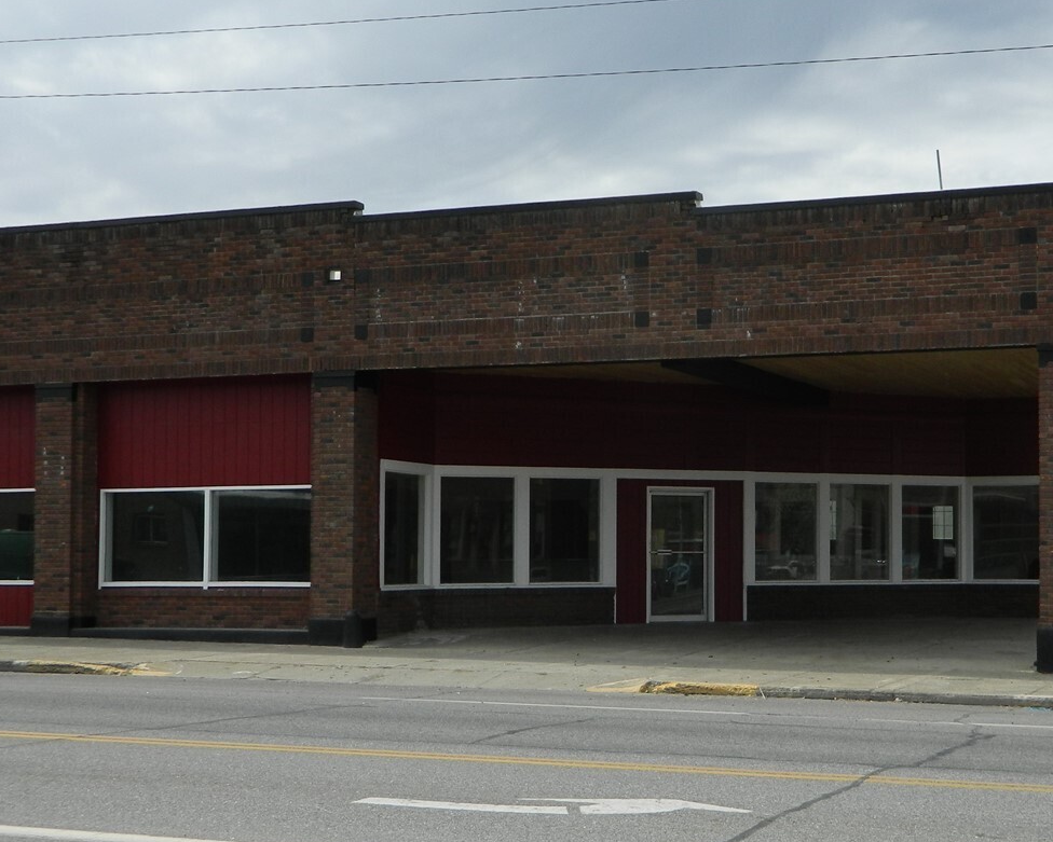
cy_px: 498
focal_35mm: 56
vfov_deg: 27.1
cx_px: 725
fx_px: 1745
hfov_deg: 33.2
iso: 80
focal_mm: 6.2
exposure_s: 1/1000
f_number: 3.3
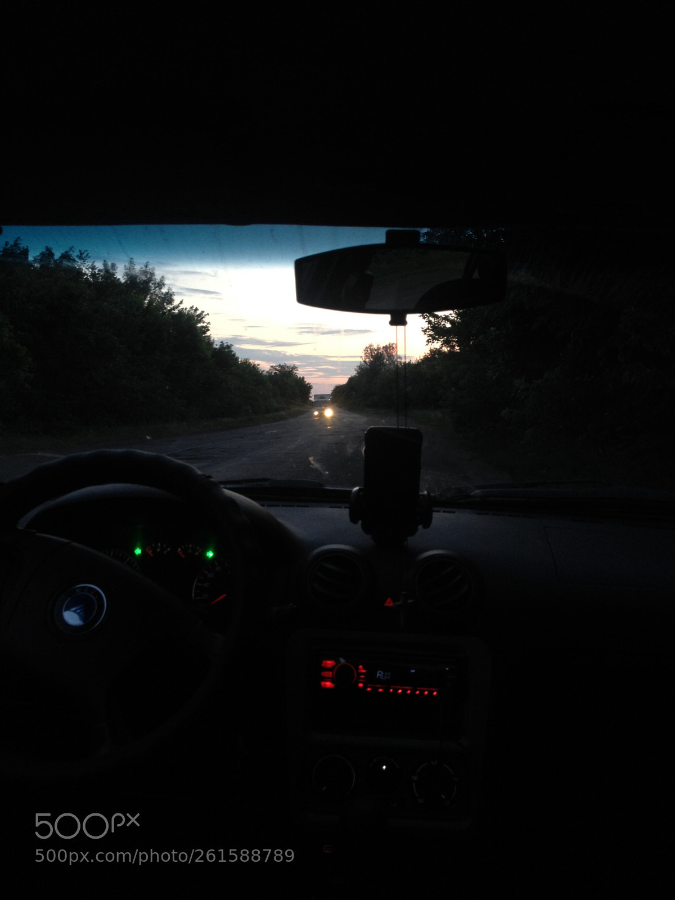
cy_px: 450
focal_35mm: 35
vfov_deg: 52.6
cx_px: 338
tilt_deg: -0.2
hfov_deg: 40.7
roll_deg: +1.8
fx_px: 910
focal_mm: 4.28
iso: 64
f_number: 2.4
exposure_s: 1/20
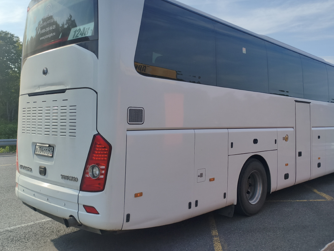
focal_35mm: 33
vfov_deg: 42.7
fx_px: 318
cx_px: 194
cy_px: 96
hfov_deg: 55.1
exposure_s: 1/5291
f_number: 1.5
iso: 80
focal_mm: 4.94
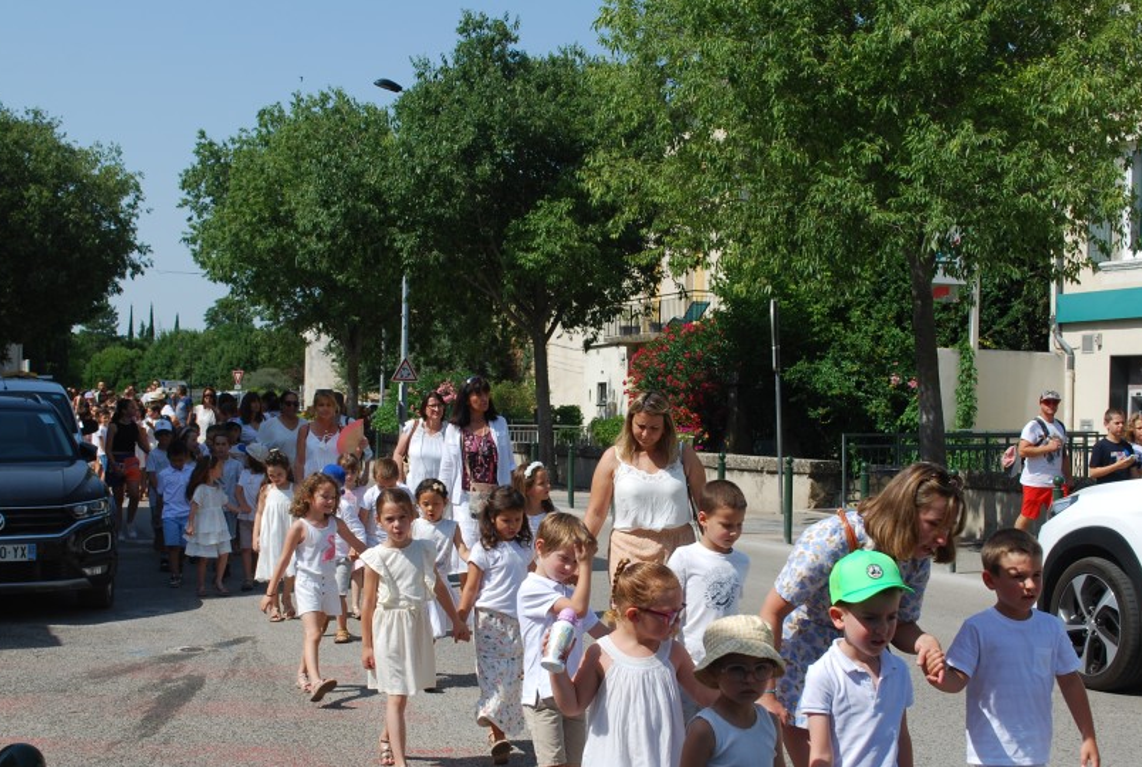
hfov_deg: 39.5
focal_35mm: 50
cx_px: 567
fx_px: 1590
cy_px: 423
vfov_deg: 27.1
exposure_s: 1/250
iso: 100
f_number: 8
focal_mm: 30
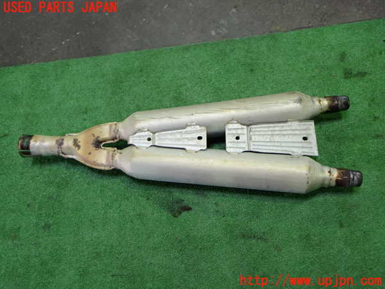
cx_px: 192
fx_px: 356
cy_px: 144
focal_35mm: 32
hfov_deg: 56.8
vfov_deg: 44.2
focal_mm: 5.79
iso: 200
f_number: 2.4
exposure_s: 1/30
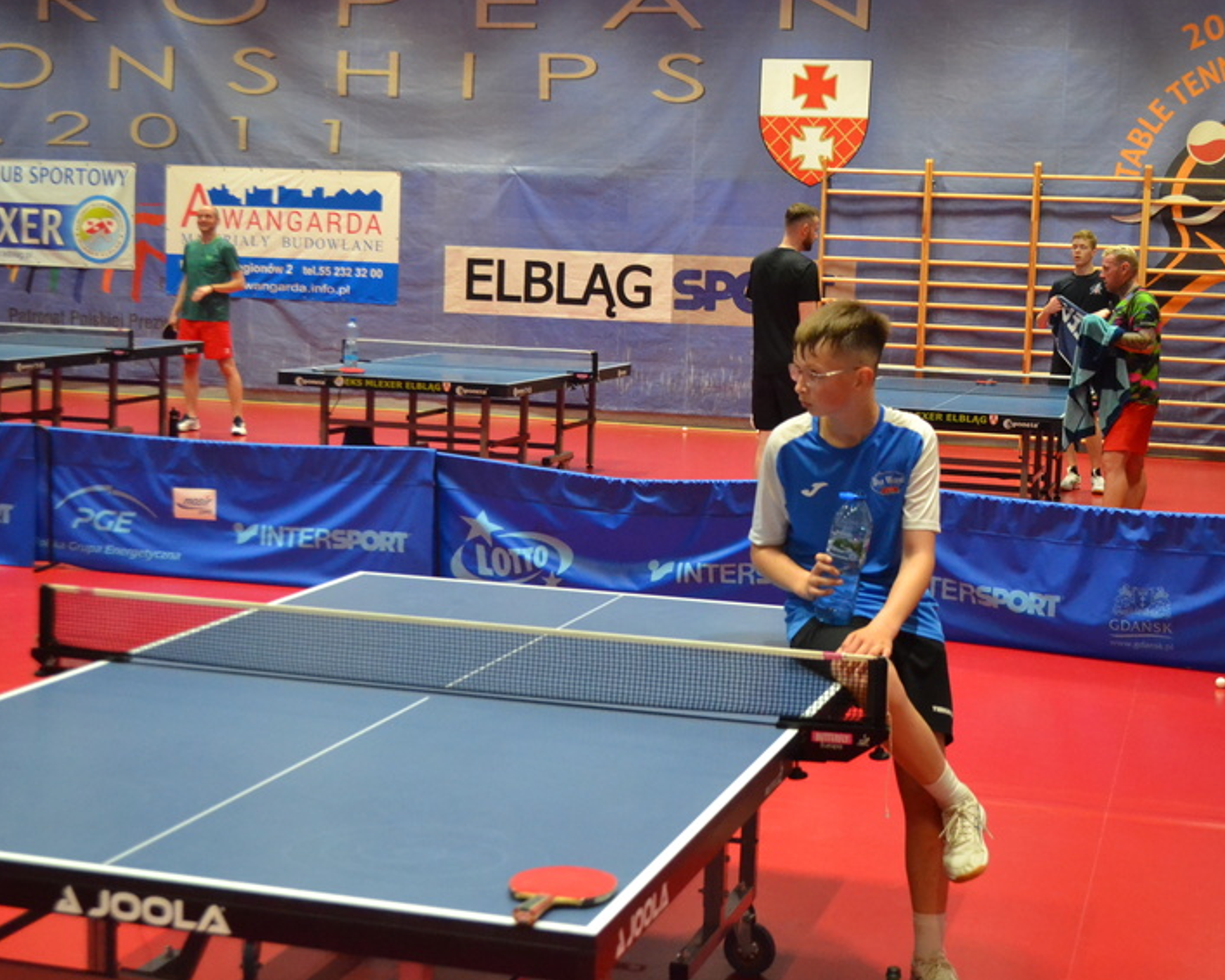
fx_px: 2160
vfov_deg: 25.6
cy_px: 488
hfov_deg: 31.6
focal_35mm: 60
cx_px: 692
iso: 3200
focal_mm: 35
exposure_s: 1/125
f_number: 5
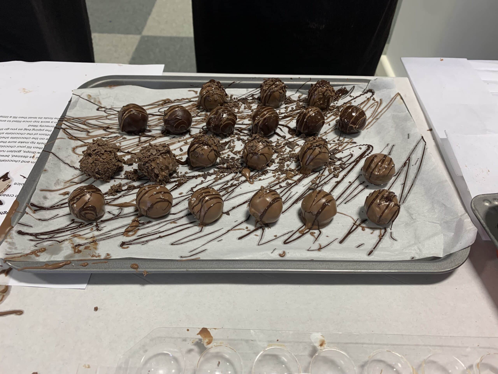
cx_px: 249
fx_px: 374
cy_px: 187
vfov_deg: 53.1
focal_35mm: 26
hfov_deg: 67.3
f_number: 1.8
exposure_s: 1/50
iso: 50
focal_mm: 4.25
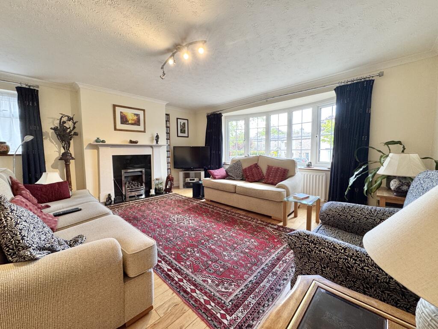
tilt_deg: -5.4
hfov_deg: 102.1
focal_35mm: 14
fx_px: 177
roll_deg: +1.1
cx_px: 219
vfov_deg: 85.7
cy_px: 164
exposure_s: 1/100
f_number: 2.2
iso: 160
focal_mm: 2.22
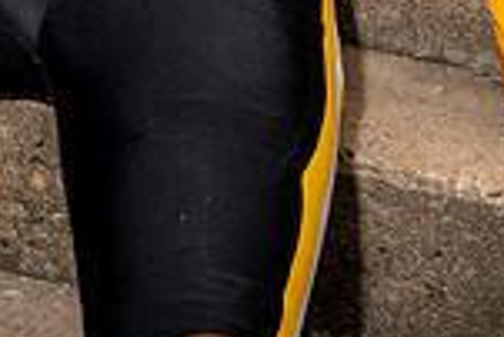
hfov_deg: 10.5
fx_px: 2719
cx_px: 13
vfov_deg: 6.8
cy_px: -360
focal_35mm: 194
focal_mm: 65
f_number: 8
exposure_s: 1/250
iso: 100
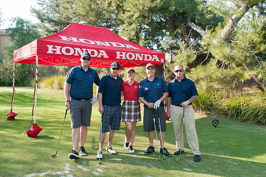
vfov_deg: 39.9
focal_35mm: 33
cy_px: 88
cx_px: 133
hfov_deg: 57.3
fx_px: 243
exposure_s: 1/125
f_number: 5
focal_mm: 22
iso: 250
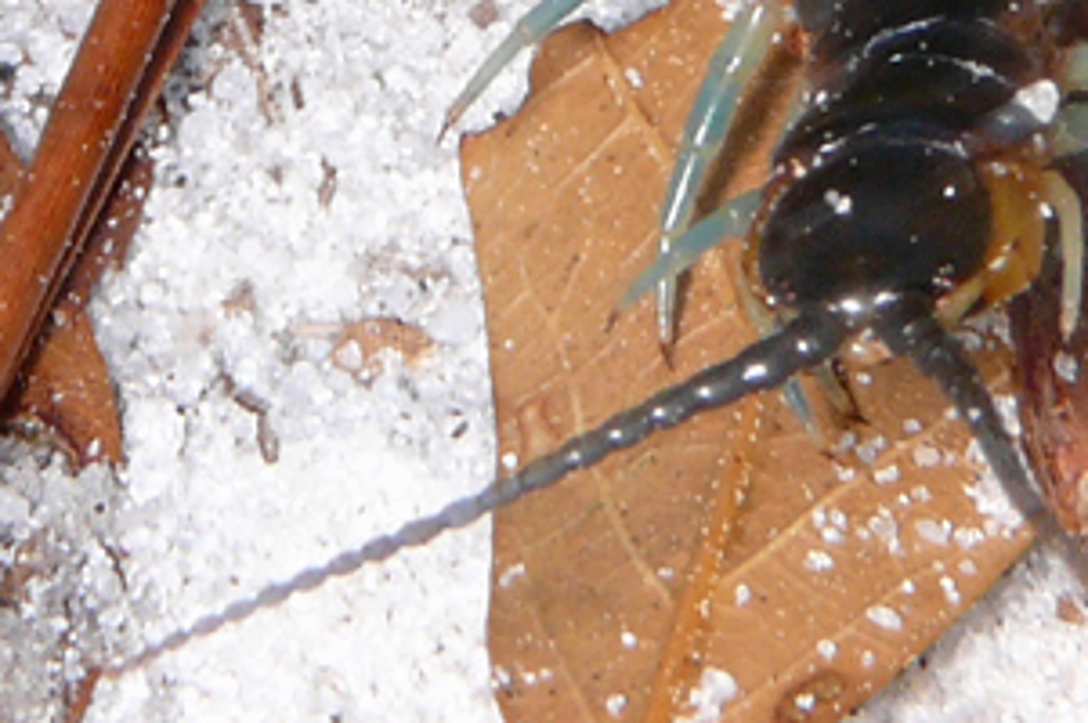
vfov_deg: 3.8
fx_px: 10777
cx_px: -51
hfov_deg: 5.8
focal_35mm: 357
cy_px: -694
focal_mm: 18.1
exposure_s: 1/30
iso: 100
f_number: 10
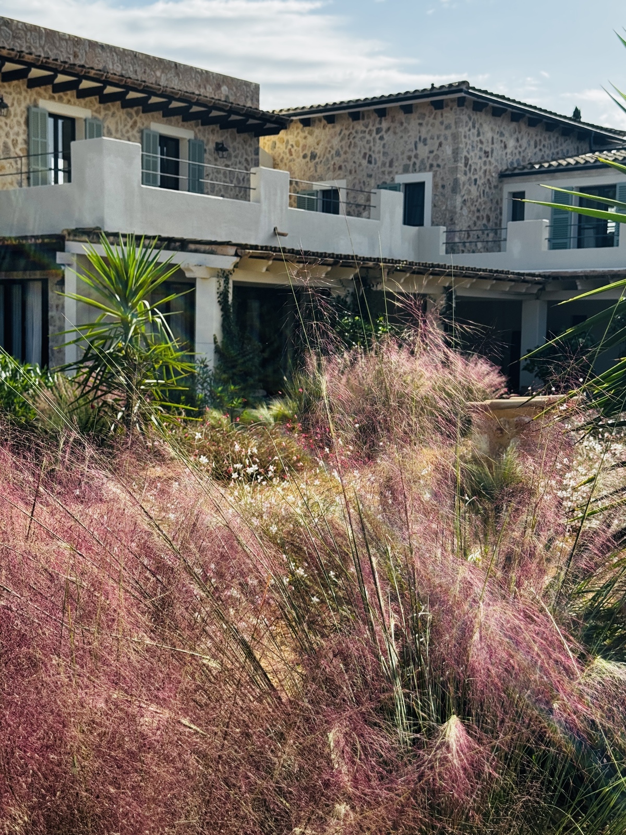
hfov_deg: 30.3
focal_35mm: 48
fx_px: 1158
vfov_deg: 39.7
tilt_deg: -4.7
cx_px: 313
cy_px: 418
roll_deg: -2.1
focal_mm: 6.76
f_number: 1.78
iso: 64
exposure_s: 1/3257
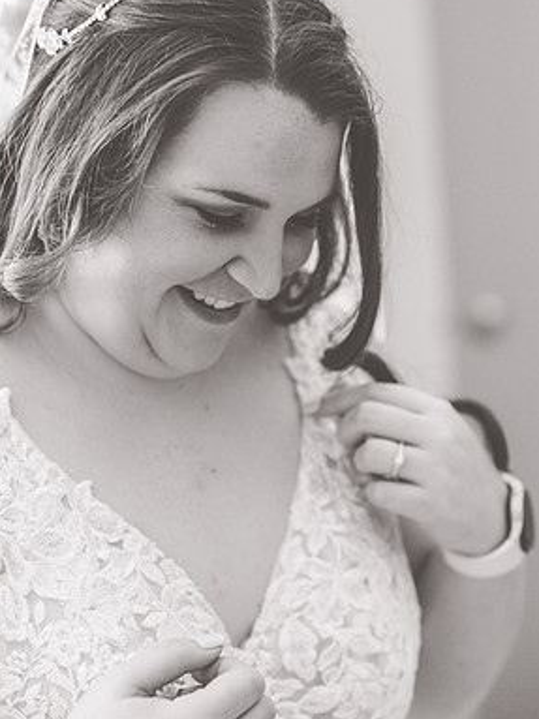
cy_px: 304
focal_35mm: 96
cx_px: 263
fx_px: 1994
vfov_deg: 20.4
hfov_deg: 15.4
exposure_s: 1/320
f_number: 2.8
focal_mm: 85
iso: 800
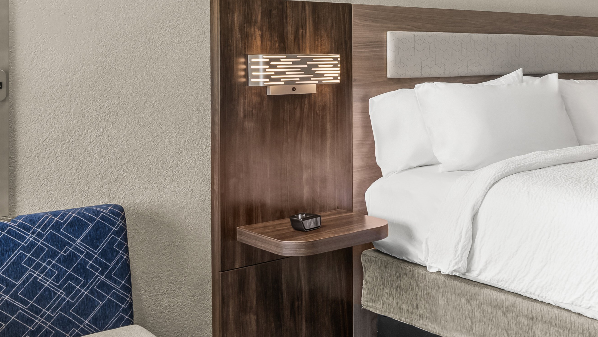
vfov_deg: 25.9
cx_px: 500
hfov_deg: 42.1
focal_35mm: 46
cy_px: 119
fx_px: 729
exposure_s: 1/4
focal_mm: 14
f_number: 10
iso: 200
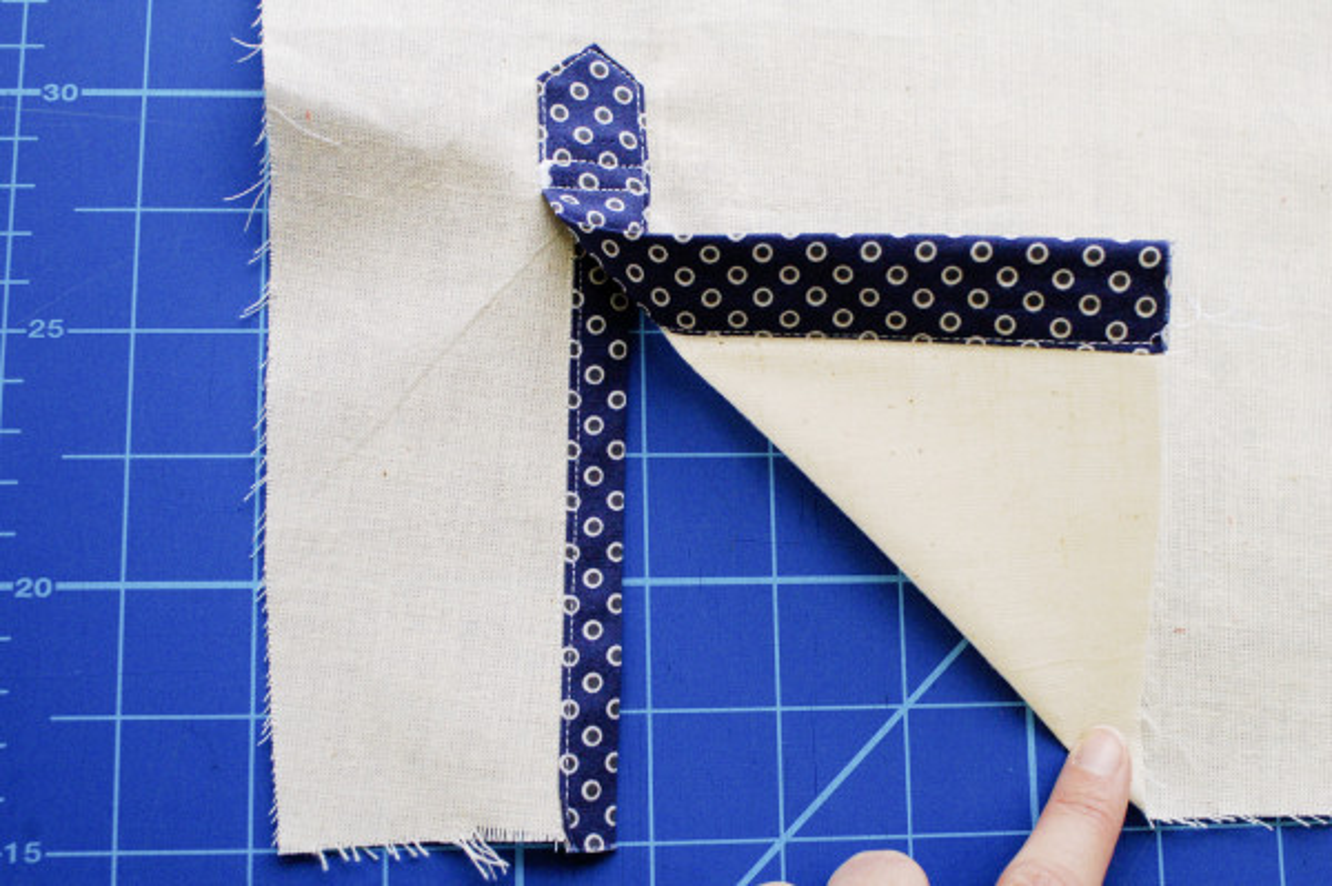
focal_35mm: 42
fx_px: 1553
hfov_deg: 46.4
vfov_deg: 31.8
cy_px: 443
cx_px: 666
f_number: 6.3
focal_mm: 28
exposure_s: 1/160
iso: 1600
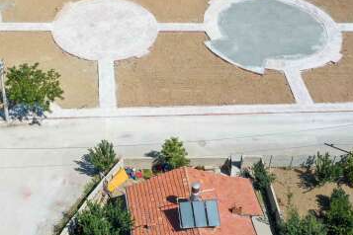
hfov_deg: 35.8
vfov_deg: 23.8
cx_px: 109
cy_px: 15
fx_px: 539
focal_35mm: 55
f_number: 6.3
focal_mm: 10.26
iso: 100
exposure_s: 1/640
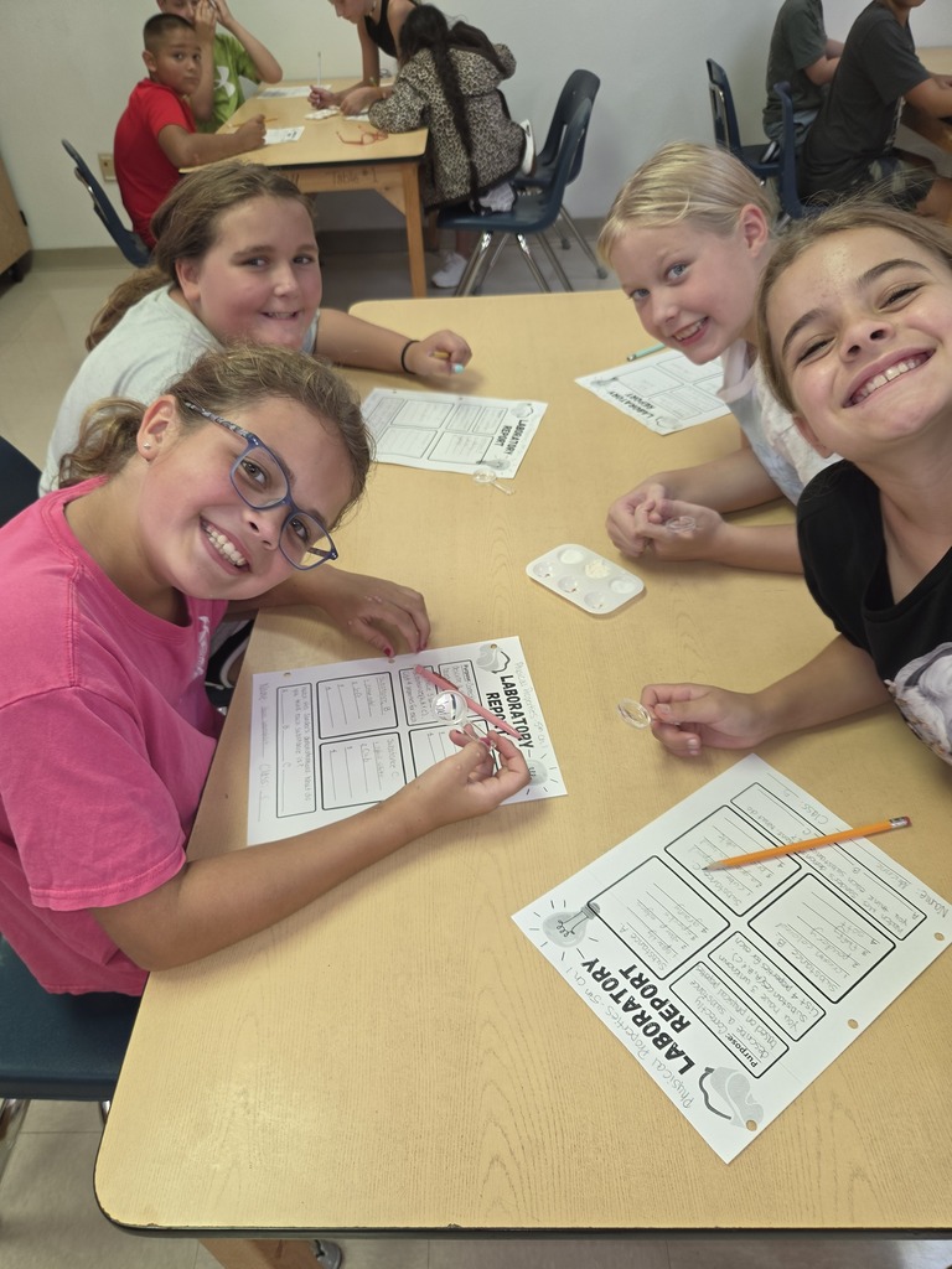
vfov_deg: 73.9
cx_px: 476
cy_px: 634
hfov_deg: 58.9
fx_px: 843
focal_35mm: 23
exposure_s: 1/24
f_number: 1.8
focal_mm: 5.4
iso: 400
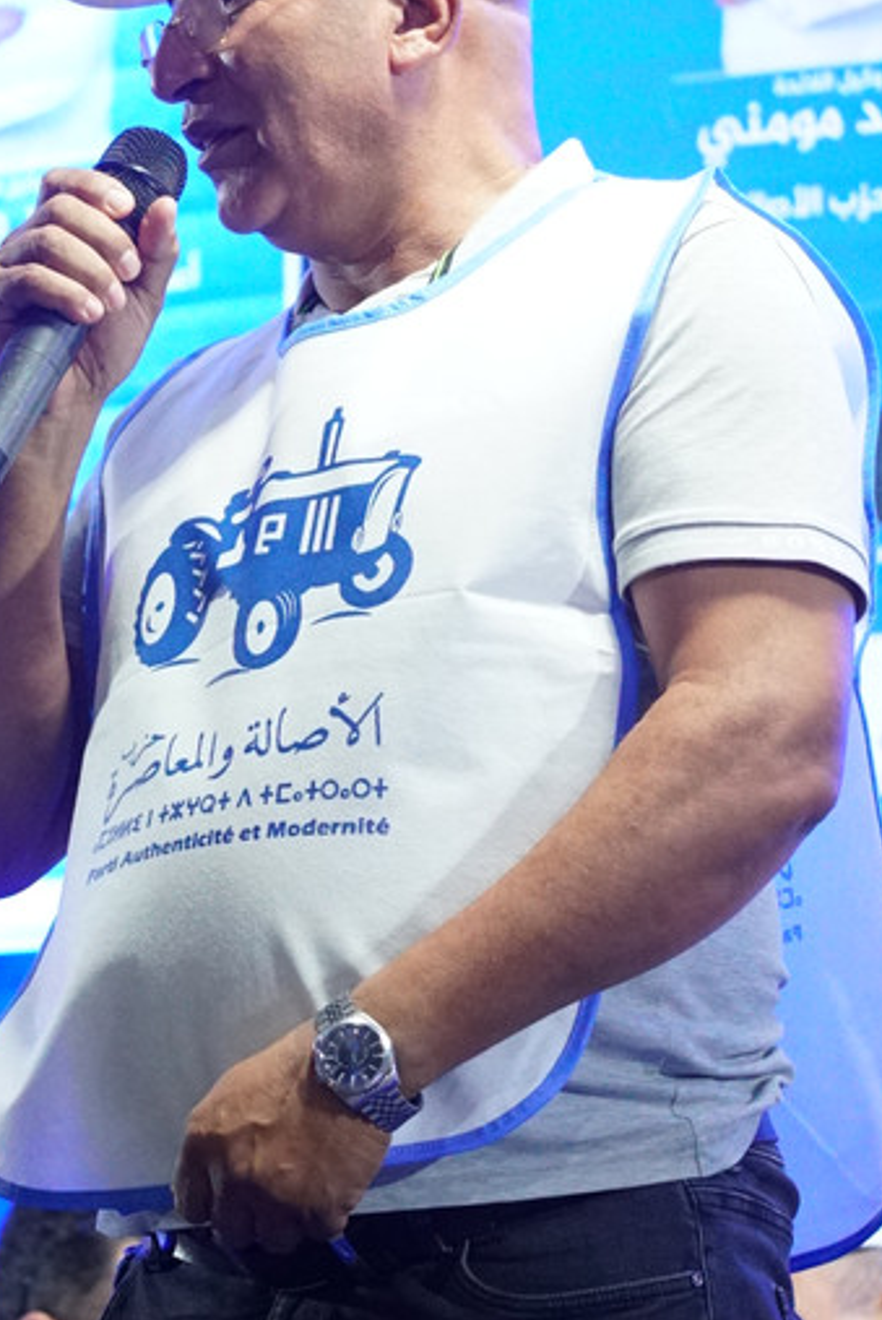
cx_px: 353
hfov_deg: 7.0
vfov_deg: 10.4
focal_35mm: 198
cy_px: 495
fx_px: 7261
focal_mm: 105
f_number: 5
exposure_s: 1/125
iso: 10000
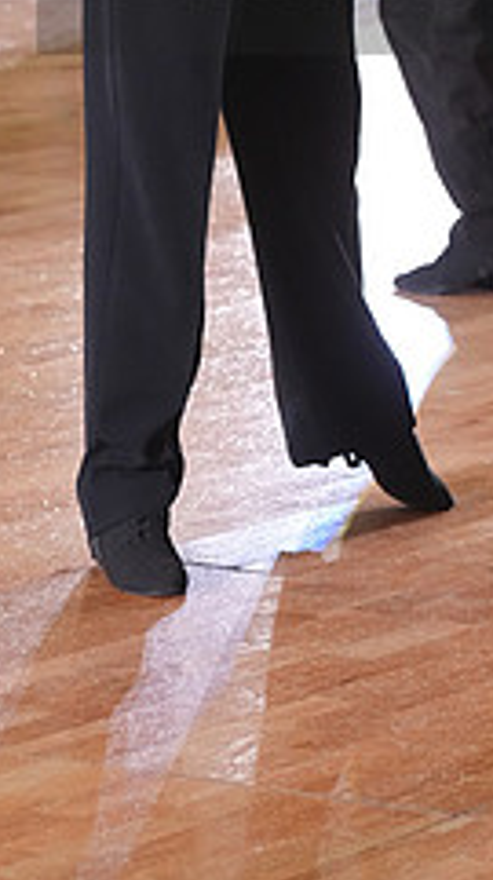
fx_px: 5828
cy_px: -66
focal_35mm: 250
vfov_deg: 8.6
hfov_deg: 4.8
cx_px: 542
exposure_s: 1/200
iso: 3200
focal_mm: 99
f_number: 5.6
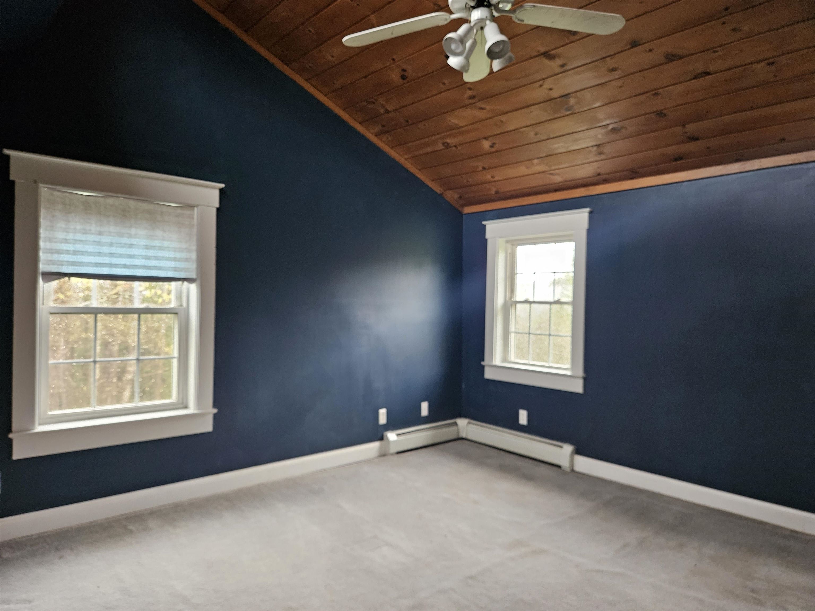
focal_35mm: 23
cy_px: 306
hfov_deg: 73.9
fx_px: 542
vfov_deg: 58.9
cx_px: 408
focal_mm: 5.4
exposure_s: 1/30
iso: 640
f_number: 1.8
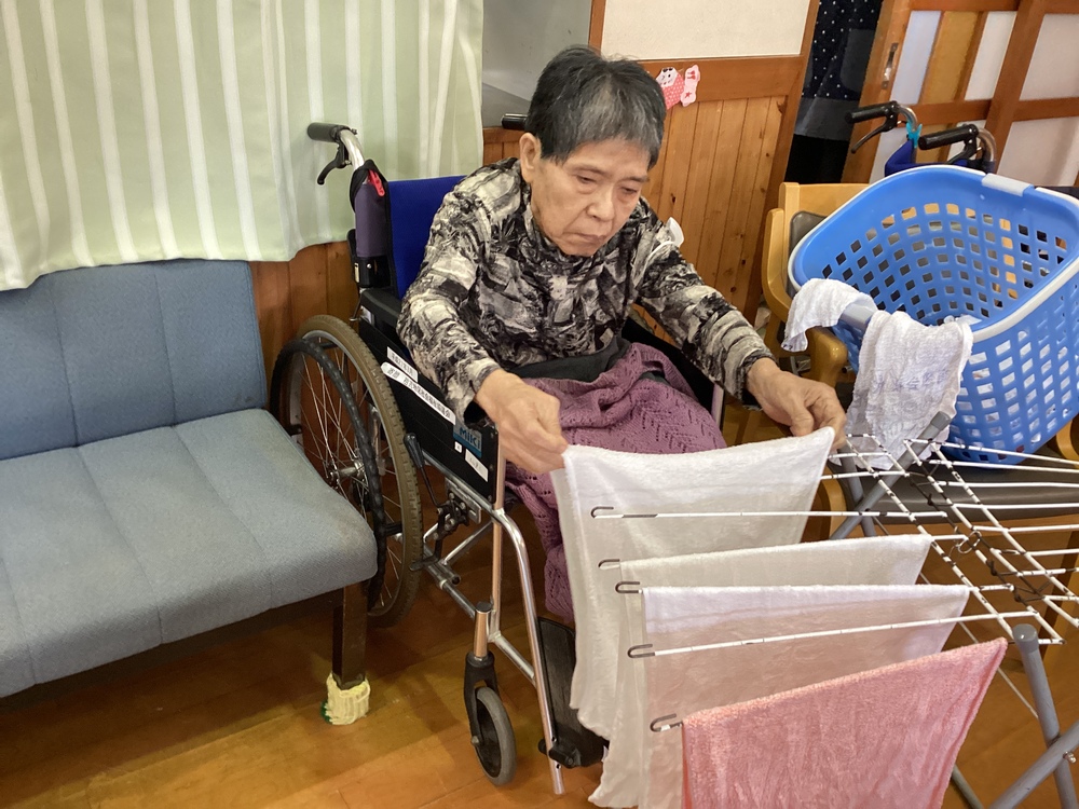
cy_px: 404
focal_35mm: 31
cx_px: 540
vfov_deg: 45.4
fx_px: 966
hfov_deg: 58.4
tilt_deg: -28.3
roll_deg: -5.2
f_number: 2.4
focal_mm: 3.3
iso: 250
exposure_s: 1/60
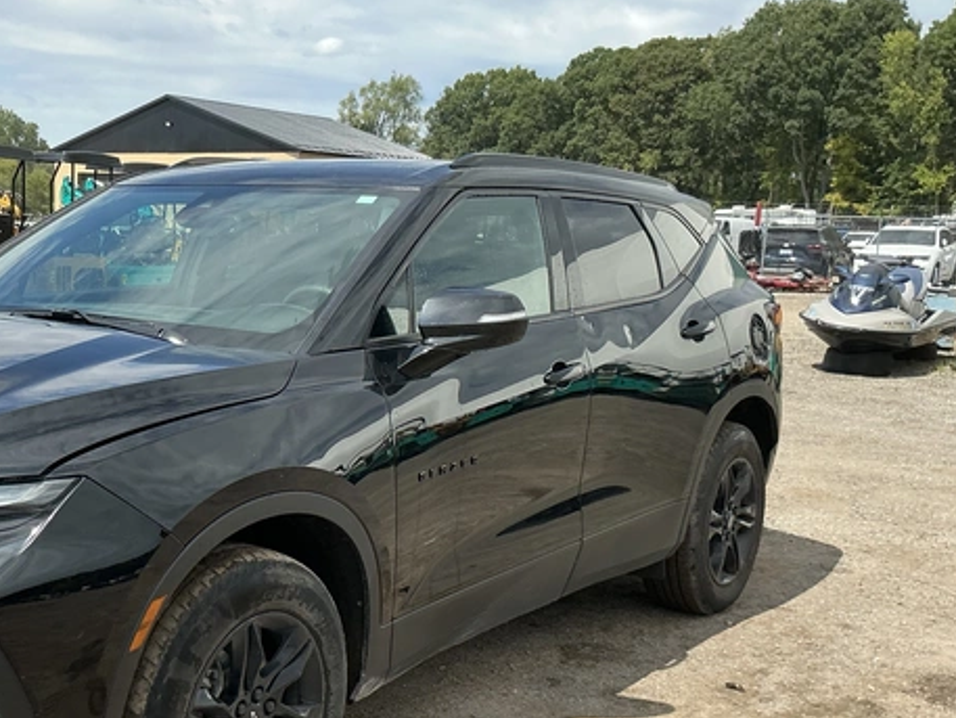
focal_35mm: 46
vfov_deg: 31.4
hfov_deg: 39.8
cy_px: 436
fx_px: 1271
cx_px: 211
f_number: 1.8
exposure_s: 1/1577
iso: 25
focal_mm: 3
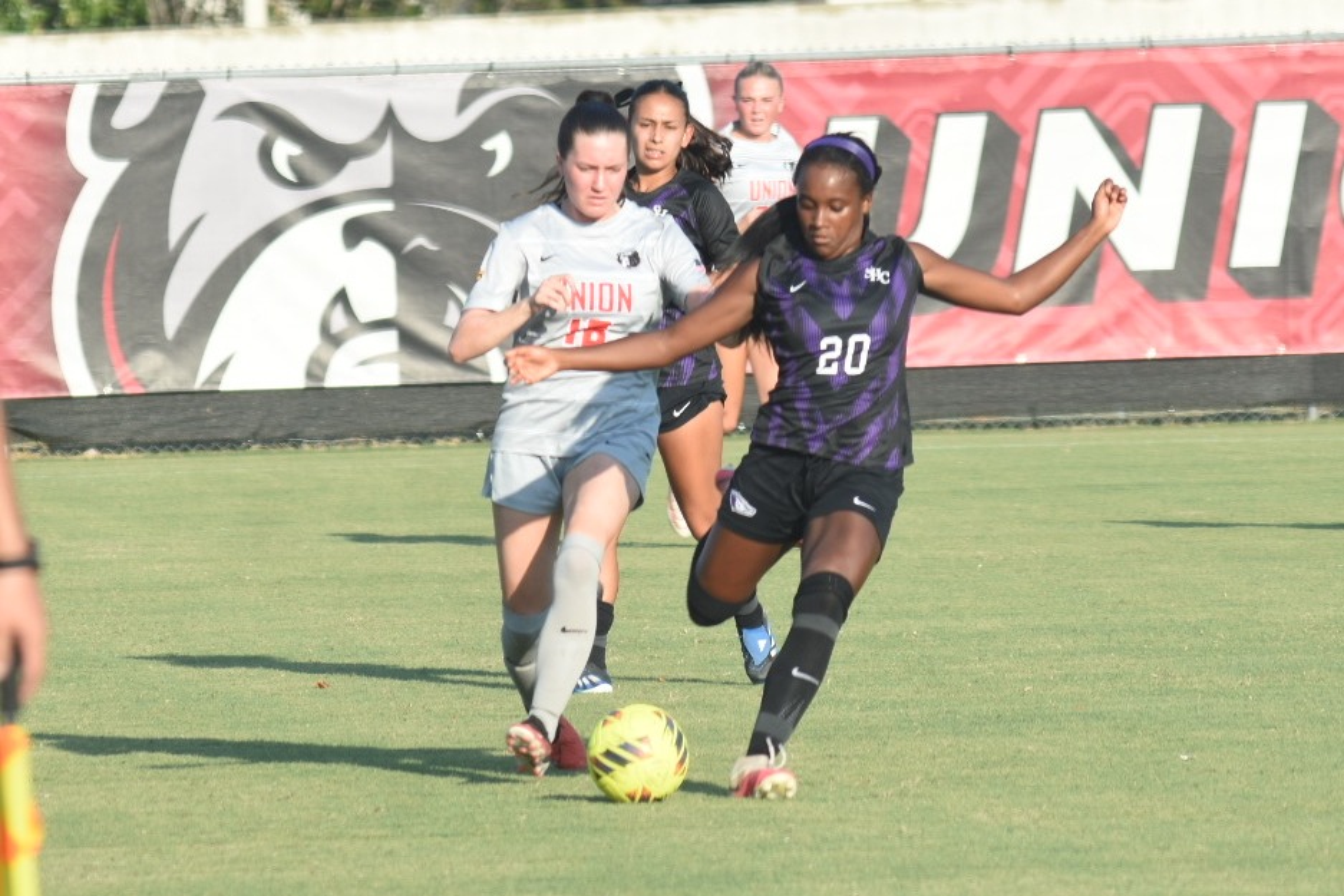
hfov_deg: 6.9
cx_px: 672
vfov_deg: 4.6
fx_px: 11201
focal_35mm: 300
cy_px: 448
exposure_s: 1/400
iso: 125
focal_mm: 200
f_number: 7.1
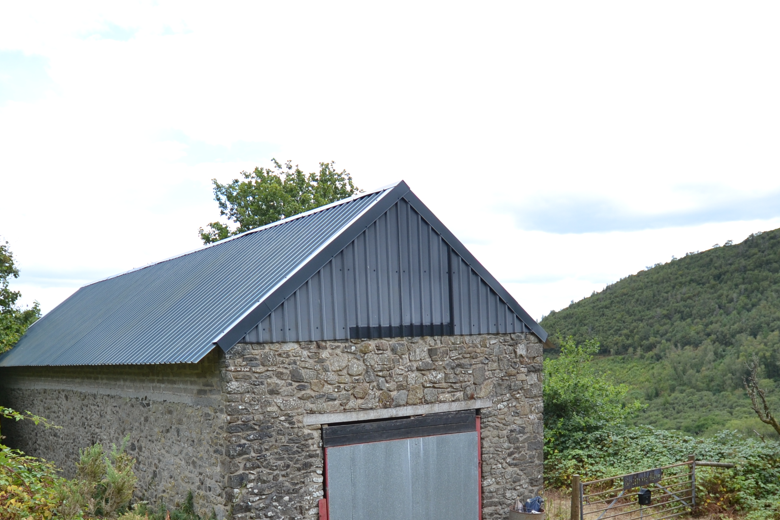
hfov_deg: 58.9
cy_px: 419
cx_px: 362
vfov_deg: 39.6
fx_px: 689
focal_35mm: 32
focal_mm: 13
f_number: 3.5
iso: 200
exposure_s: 1/1000
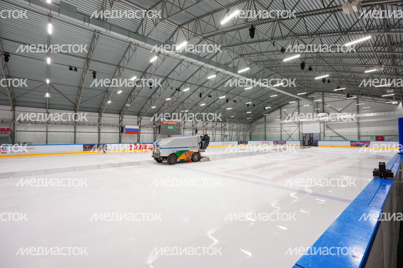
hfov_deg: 96.7
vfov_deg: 73.7
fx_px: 179
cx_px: 202
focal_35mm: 16
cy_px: 134
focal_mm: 16
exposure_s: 1/50
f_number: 7.1
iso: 1600
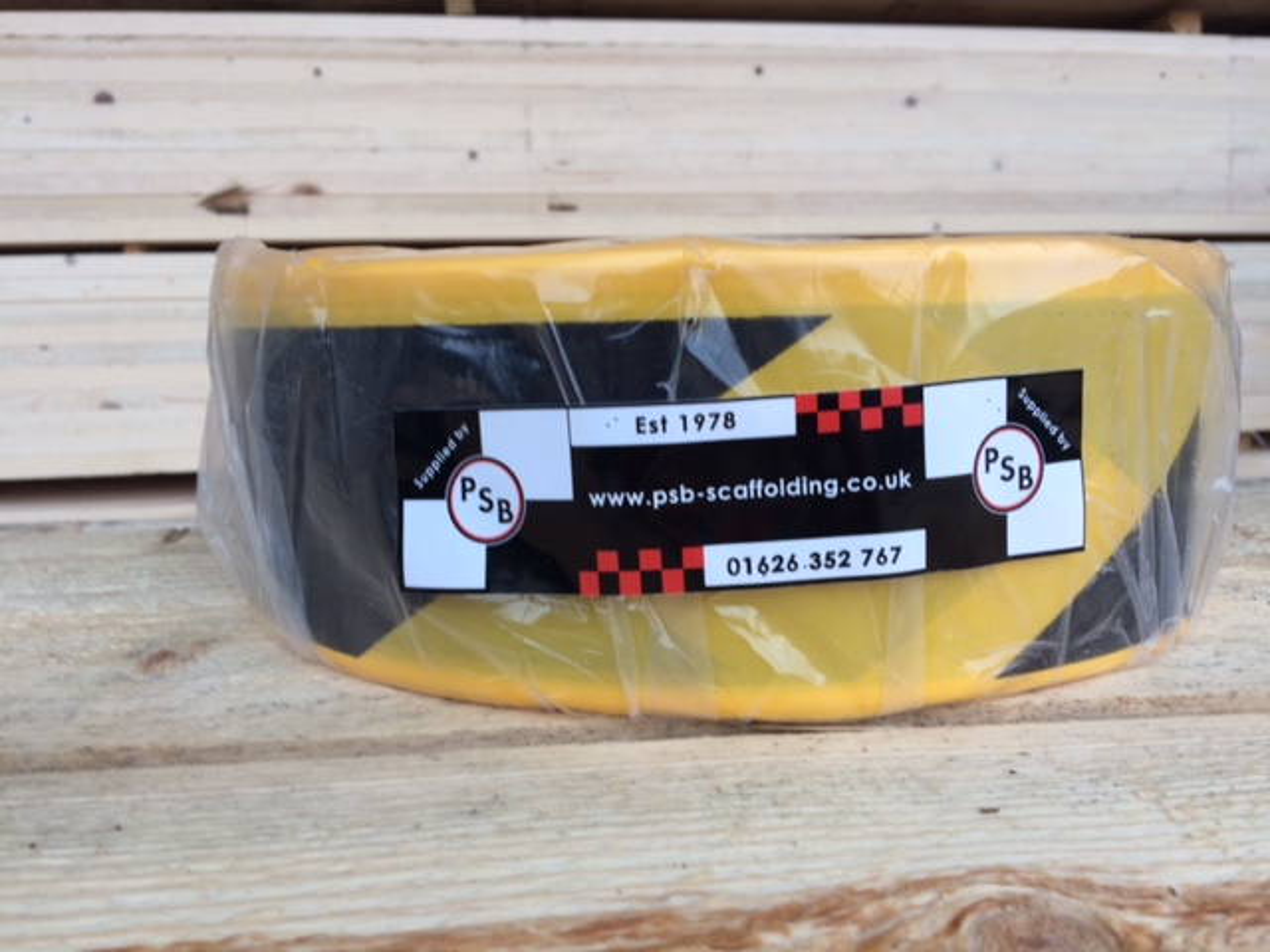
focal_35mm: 29
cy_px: 476
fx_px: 1064
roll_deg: +1.5
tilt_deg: -11.0
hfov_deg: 61.7
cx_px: 635
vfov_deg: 48.2
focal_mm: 4.15
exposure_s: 1/50
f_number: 2.2
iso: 40
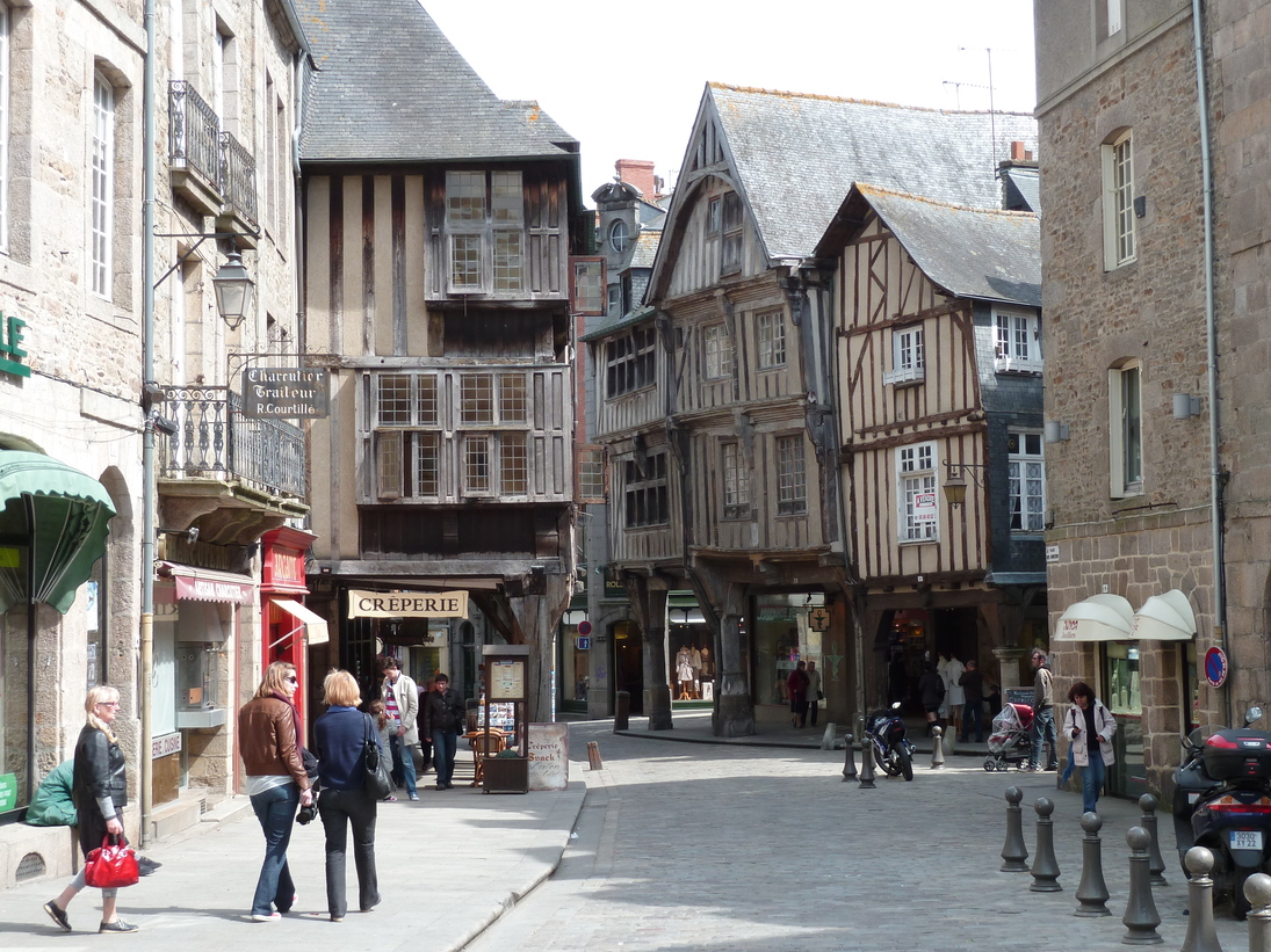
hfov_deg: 33.8
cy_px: 489
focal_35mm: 57
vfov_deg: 25.7
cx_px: 695
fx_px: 2093
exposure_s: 1/250
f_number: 3.8
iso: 80
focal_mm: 8.5
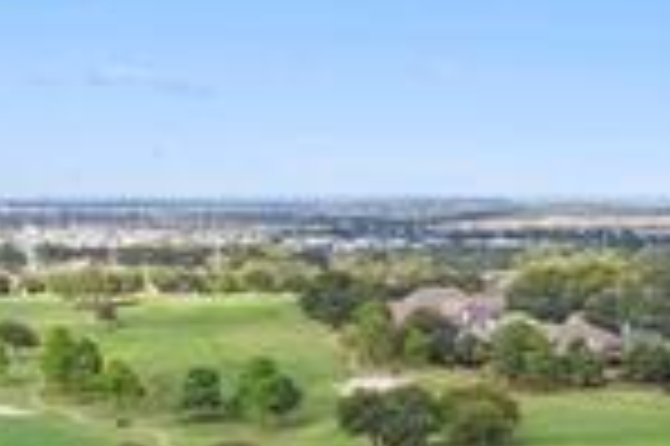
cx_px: 1052
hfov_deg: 15.5
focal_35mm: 120
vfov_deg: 10.9
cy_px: 685
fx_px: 2231
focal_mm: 10.26
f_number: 5.6
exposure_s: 1/400
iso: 100
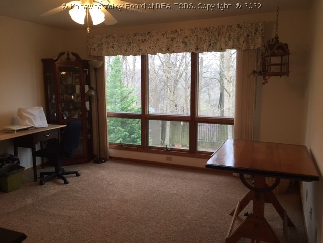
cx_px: 162
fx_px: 271
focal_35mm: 29
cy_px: 122
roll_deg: +0.1
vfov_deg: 48.2
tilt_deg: -8.8
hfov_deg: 61.7
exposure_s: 1/30
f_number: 2.2
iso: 50
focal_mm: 4.15
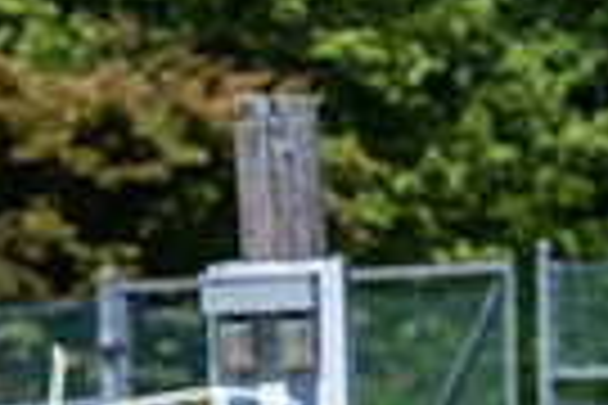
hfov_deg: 3.4
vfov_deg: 2.3
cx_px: -297
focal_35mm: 603
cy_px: 812
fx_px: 10183
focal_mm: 140
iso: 320
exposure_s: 1/1600
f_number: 6.3
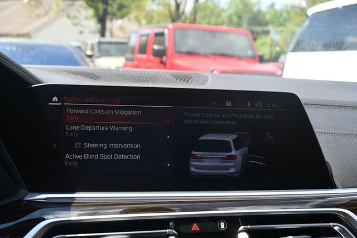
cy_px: 119
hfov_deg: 43.6
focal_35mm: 45
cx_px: 178
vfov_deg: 29.8
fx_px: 446
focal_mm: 30
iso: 200
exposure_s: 1/250
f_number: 6.3
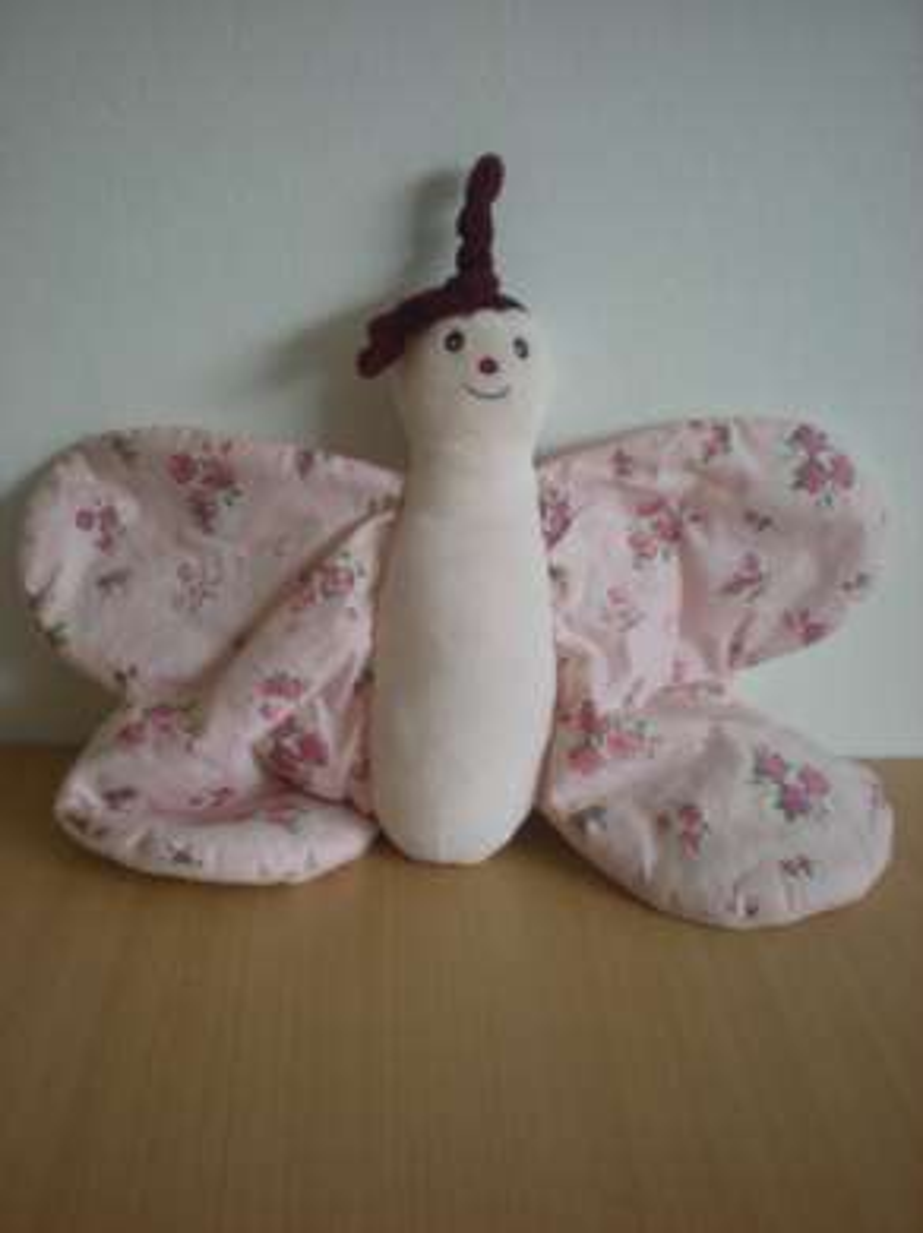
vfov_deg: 49.0
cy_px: 616
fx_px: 1352
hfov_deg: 37.7
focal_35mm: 38
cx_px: 462
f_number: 3.1
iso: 167
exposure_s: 1/59.8
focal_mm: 6.3
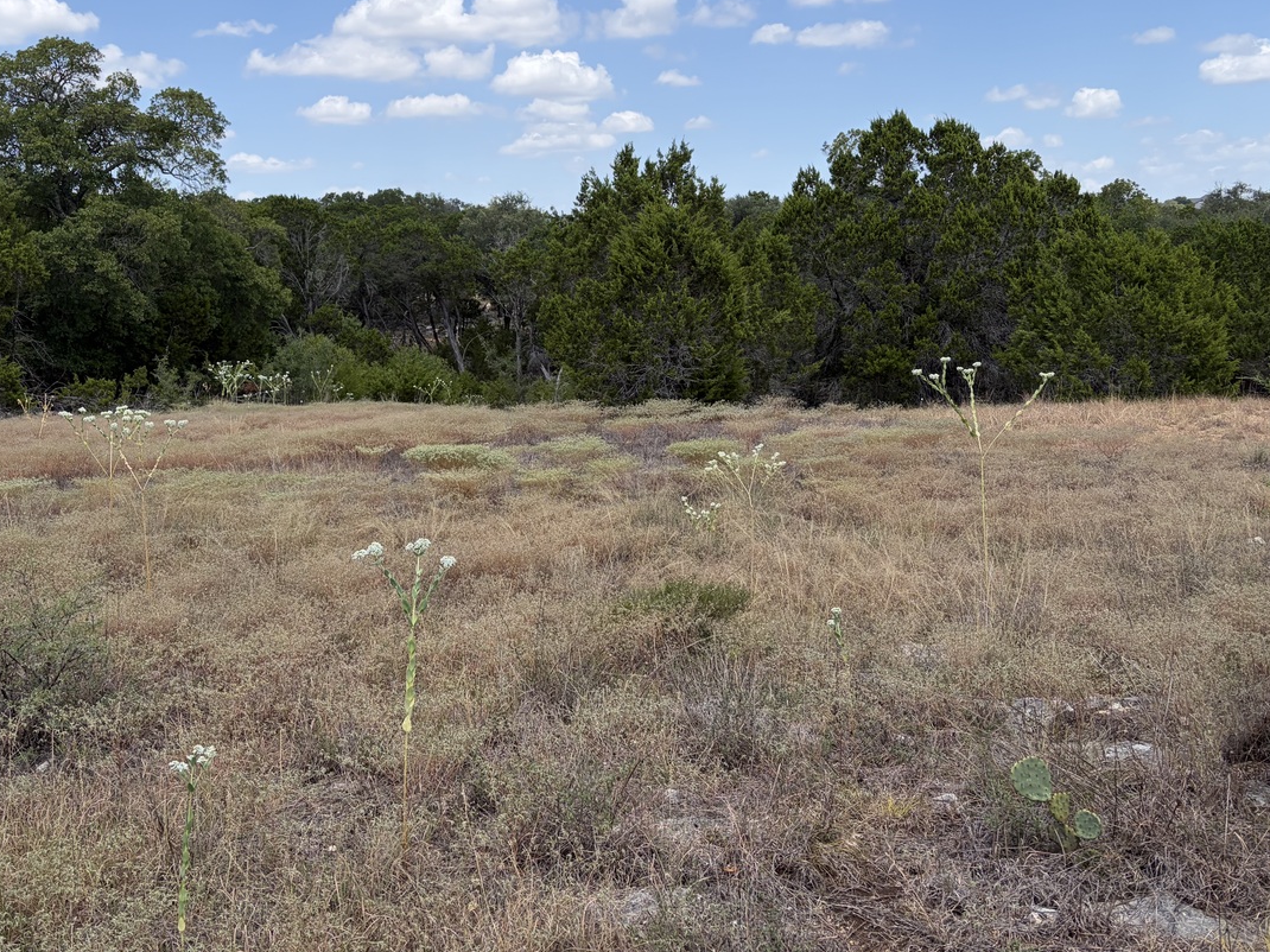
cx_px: 540
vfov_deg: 40.5
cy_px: 375
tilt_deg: -5.8
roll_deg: +2.2
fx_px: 1284
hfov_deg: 52.4
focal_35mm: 35
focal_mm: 5.96
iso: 50
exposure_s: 1/2364
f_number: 1.6
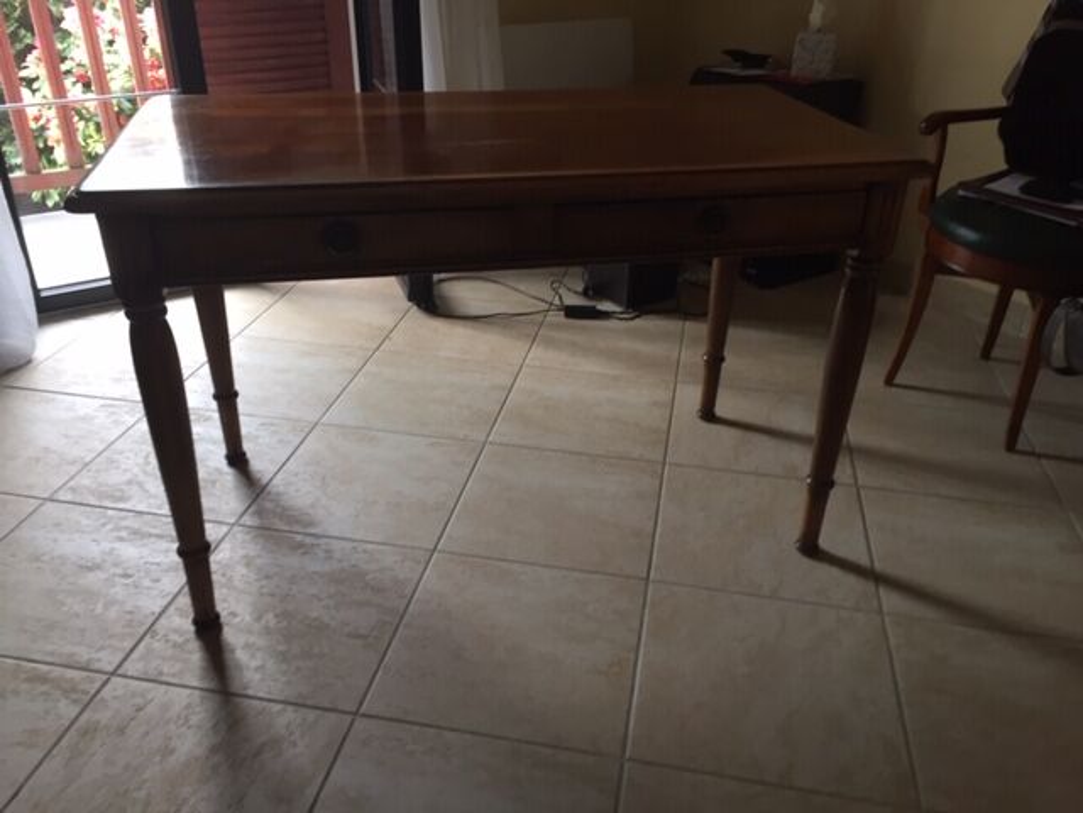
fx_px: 907
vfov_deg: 48.2
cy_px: 406
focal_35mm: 29
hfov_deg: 61.7
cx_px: 542
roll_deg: -2.0
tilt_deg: -30.0
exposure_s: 1/33
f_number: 2.2
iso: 80
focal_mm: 4.15
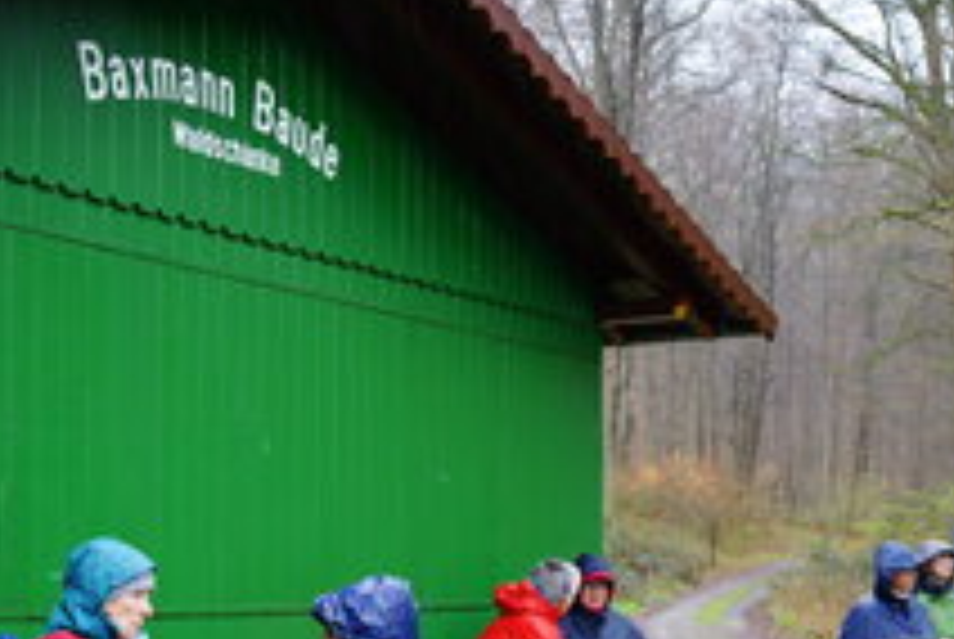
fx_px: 1751
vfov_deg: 20.3
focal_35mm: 66
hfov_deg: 30.4
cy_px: 578
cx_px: 414
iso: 125
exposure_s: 1/50
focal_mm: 35
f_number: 3.2
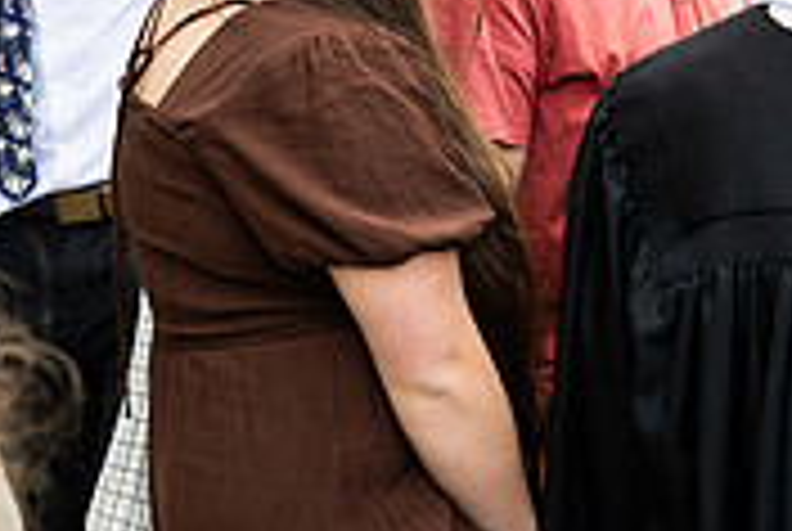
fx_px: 2292
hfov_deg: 18.4
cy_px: -94
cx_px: 997
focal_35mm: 104
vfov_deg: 12.9
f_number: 2.8
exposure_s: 1/1250
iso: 200
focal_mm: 24
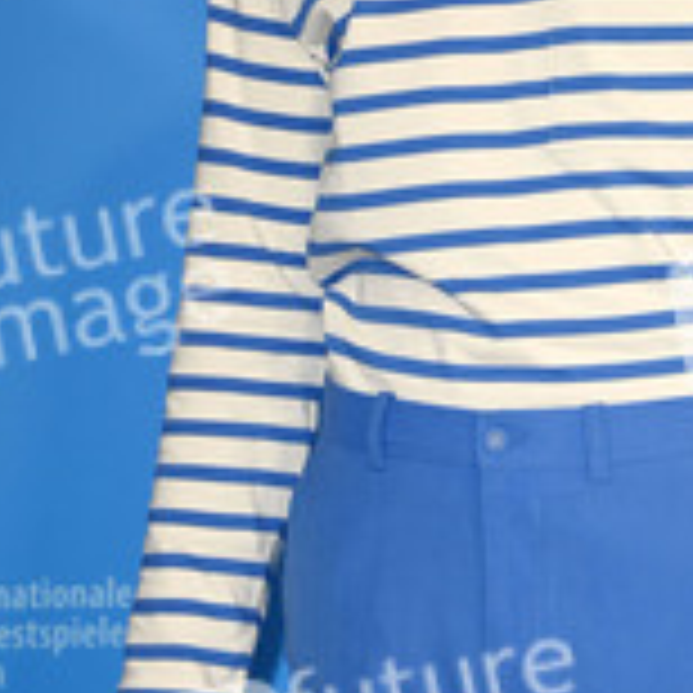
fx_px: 4485
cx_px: 490
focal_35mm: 198
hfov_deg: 8.8
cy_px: 72
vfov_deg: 8.8
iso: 800
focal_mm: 90
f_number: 5.6
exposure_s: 1/200
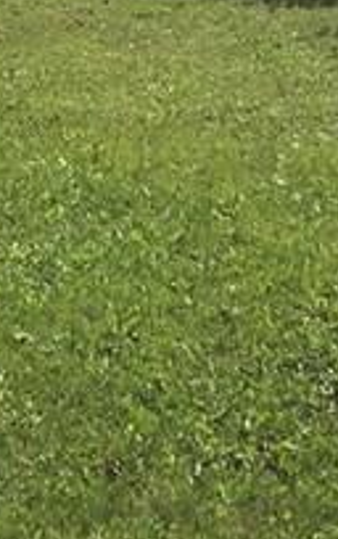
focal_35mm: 154
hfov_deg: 8.5
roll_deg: +2.6
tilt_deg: -4.4
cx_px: 45
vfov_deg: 13.2
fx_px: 2263
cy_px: -116
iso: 32
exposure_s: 1/1883
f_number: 2.2
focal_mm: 4.15
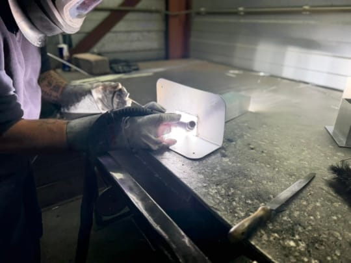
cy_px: 132
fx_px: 243
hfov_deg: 71.6
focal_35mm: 24
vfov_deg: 56.8
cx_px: 176
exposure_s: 1/221
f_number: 1.78
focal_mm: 6.76
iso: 160
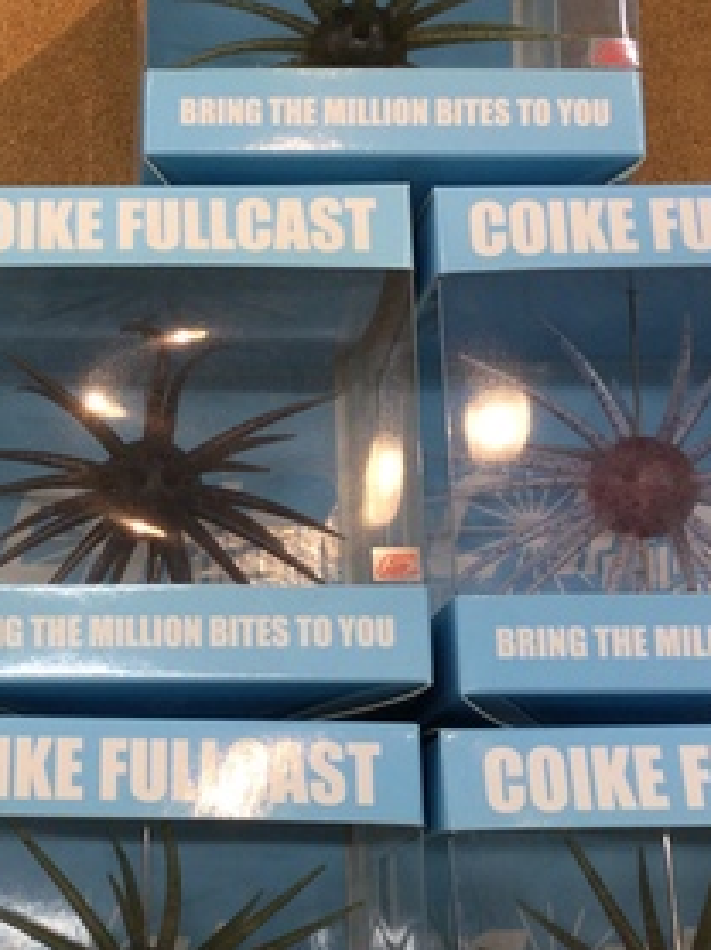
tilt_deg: -75.4
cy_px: 523
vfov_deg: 29.0
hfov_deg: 21.5
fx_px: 1838
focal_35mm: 67
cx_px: 92
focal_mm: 3.3
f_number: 2.4
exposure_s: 1/60
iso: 25
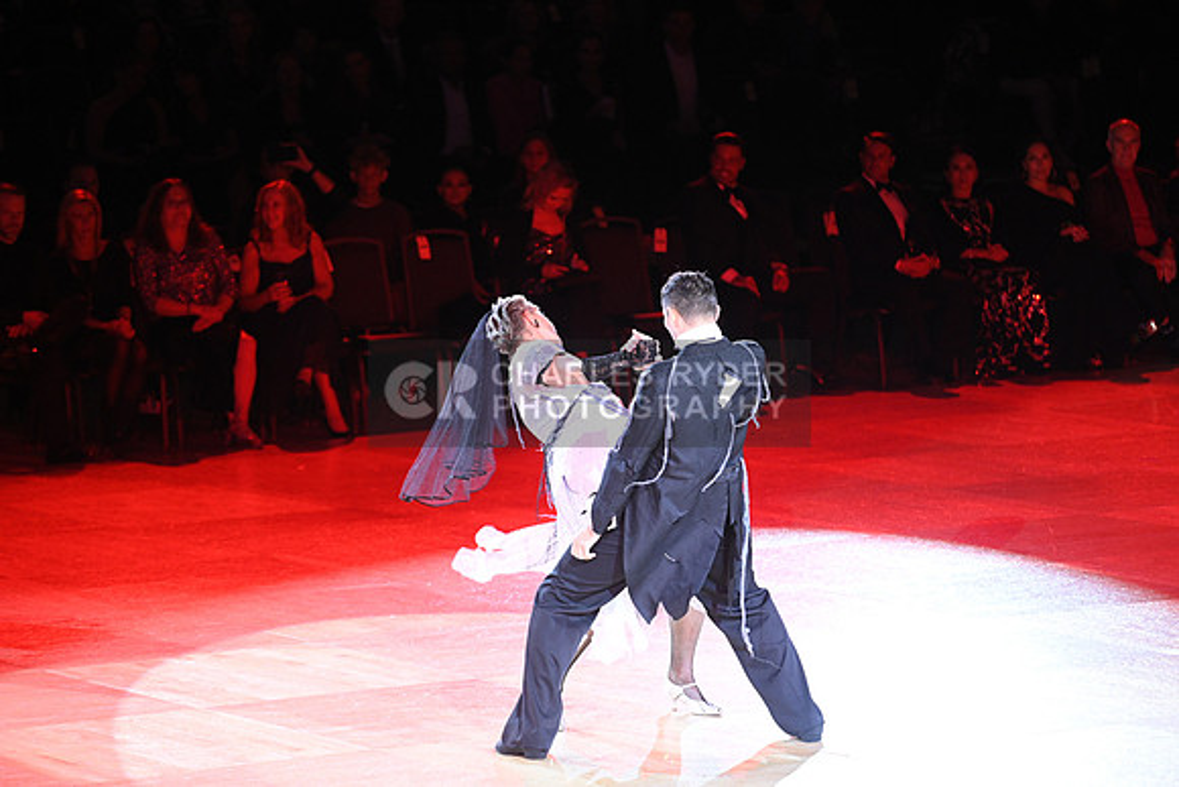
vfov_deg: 6.9
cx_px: 590
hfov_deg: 10.3
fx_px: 6551
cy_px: 394
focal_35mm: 200
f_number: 4
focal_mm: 200
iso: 1600
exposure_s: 1/200
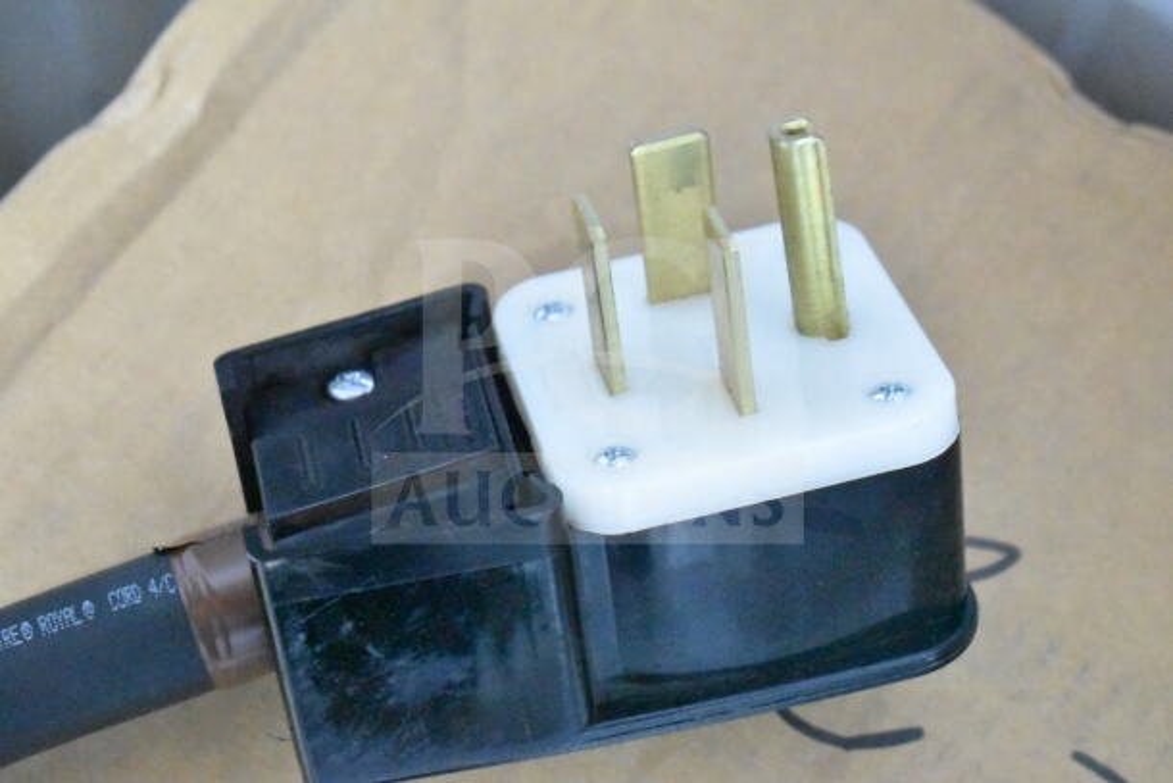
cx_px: 586
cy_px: 392
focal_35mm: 82
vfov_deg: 16.6
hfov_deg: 24.6
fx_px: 2689
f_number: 5.6
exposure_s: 1/60
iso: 25600
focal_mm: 55
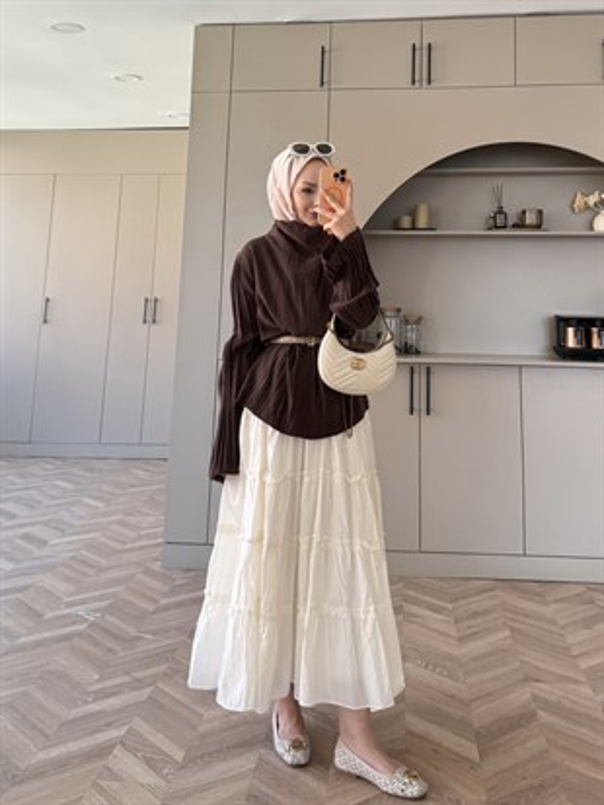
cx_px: 302
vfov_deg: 71.6
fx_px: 558
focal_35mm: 24
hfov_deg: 56.8
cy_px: 402
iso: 80
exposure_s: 1/121
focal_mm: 6.76
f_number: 1.78
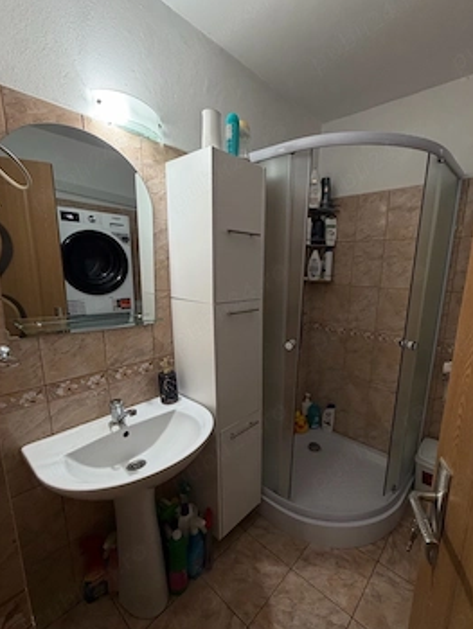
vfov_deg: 94.4
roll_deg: -1.8
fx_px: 291
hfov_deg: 77.9
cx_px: 264
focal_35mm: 16
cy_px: 329
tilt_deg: -11.6
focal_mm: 2.22
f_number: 2.2
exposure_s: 1/100
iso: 160
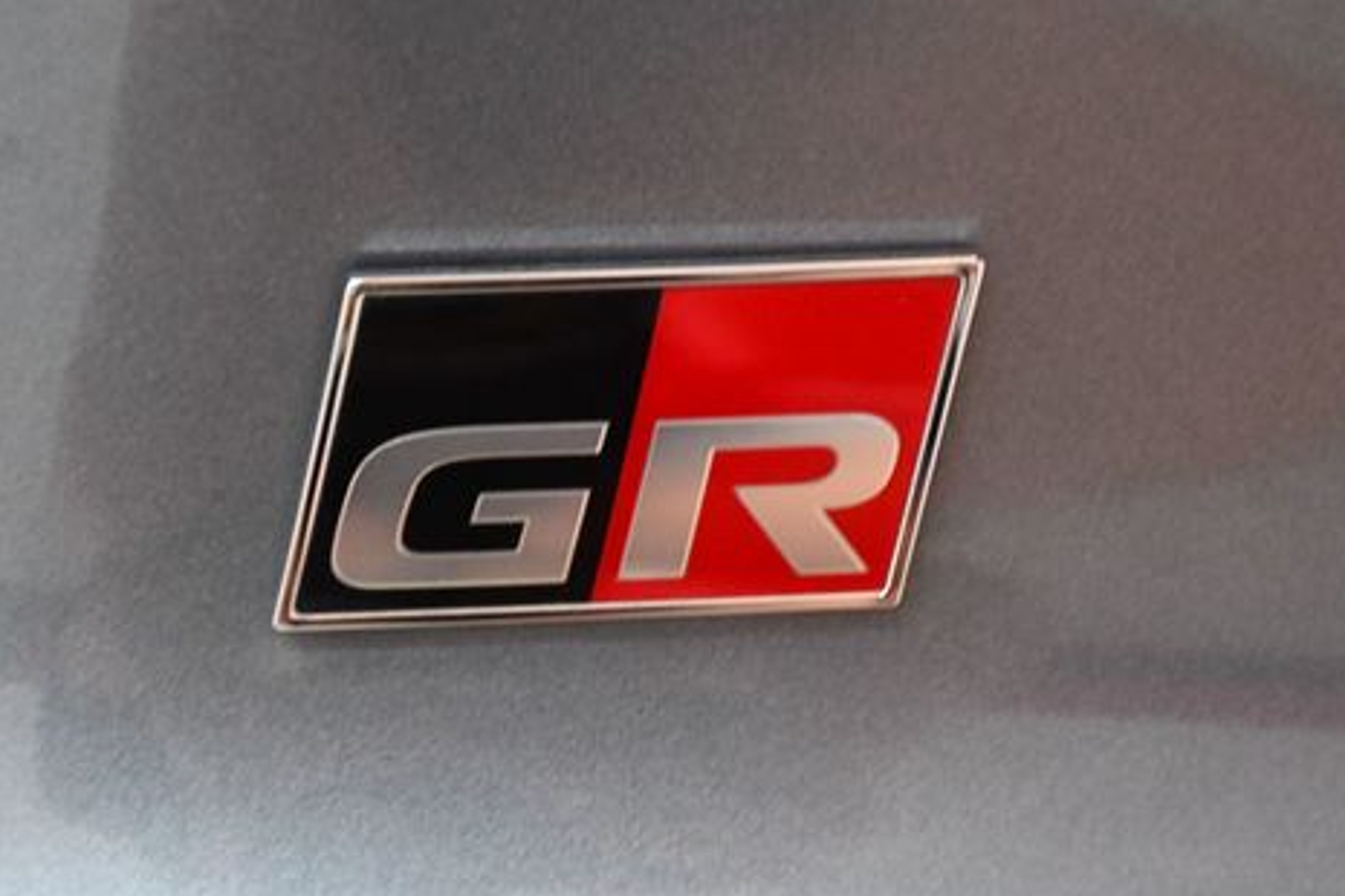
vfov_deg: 8.3
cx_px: 642
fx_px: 6164
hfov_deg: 12.5
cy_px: 431
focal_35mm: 165
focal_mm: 80
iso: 4000
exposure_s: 1/60
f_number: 5.3
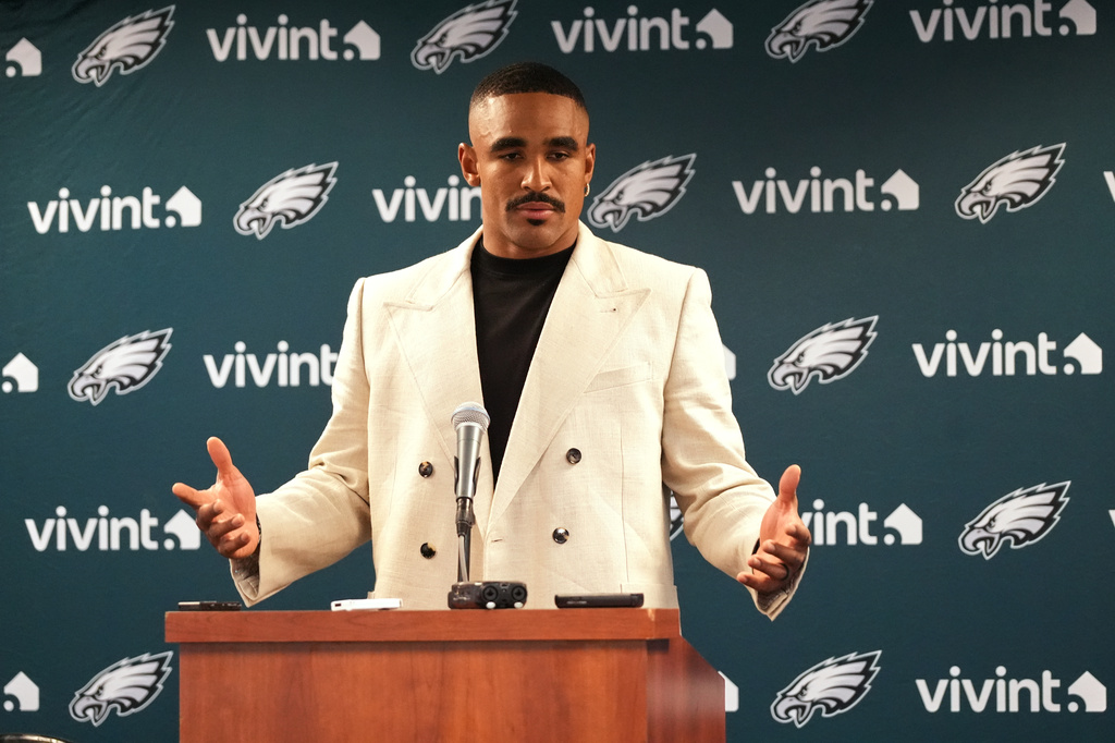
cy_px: 372
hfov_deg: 15.0
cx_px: 558
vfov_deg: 10.0
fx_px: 4242
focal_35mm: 137
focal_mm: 137
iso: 6400
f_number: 4
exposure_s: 1/200
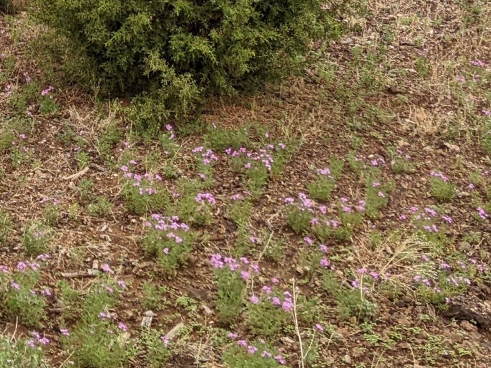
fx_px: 1461
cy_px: -298
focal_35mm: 103
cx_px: 56
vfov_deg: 13.0
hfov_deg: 18.8
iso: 61
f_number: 1.8
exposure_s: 1/1174
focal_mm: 4.44
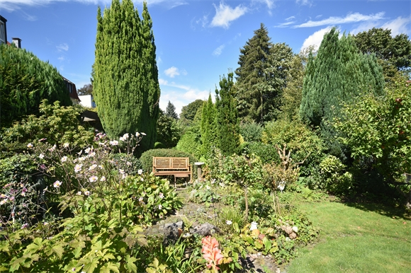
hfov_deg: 81.2
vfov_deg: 59.4
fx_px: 240
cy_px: 136
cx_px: 206
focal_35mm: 21
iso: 320
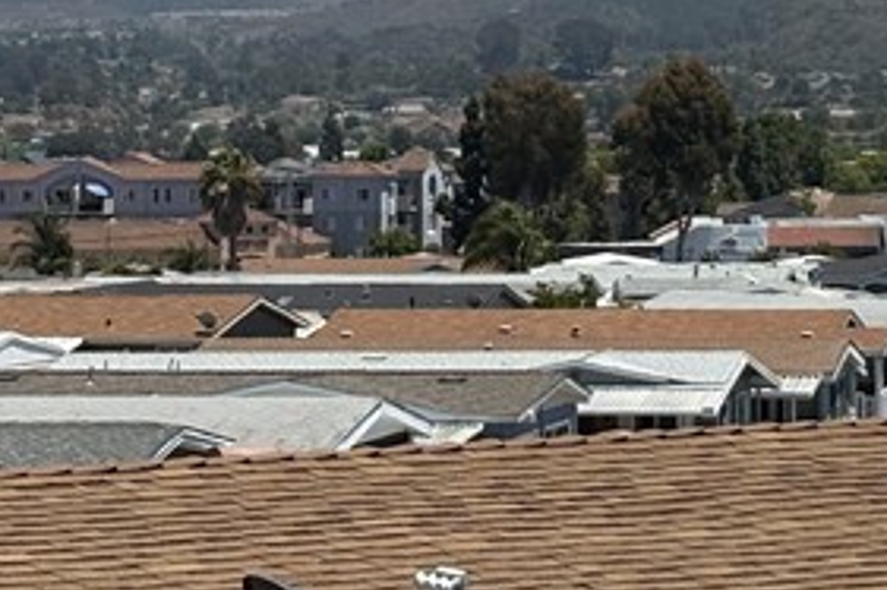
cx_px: 805
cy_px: -208
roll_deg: +0.4
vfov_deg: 6.9
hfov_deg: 10.4
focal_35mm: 197
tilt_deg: +3.3
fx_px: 4851
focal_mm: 5.96
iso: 32
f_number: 1.6
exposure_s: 1/4630
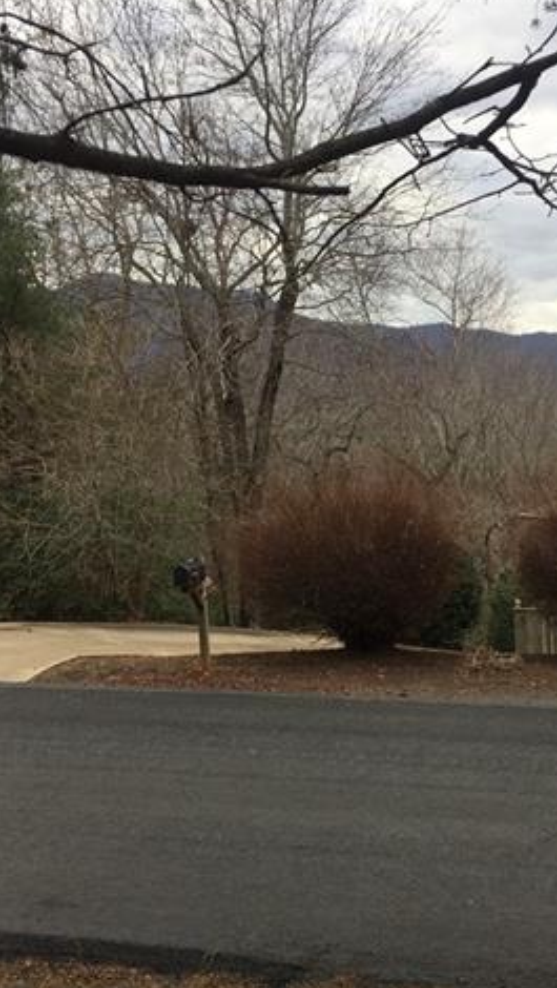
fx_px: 1127
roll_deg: +0.5
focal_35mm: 43
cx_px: 319
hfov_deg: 27.7
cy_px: 490
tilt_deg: -2.6
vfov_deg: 47.3
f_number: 2.2
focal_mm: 4.15
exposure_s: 1/291
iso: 32
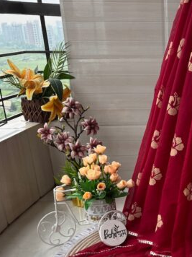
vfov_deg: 33.9
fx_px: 399
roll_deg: -0.3
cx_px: 200
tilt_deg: -25.9
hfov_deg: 25.5
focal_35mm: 54
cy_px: 225
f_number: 1.78
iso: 80
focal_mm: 6.76
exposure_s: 1/121
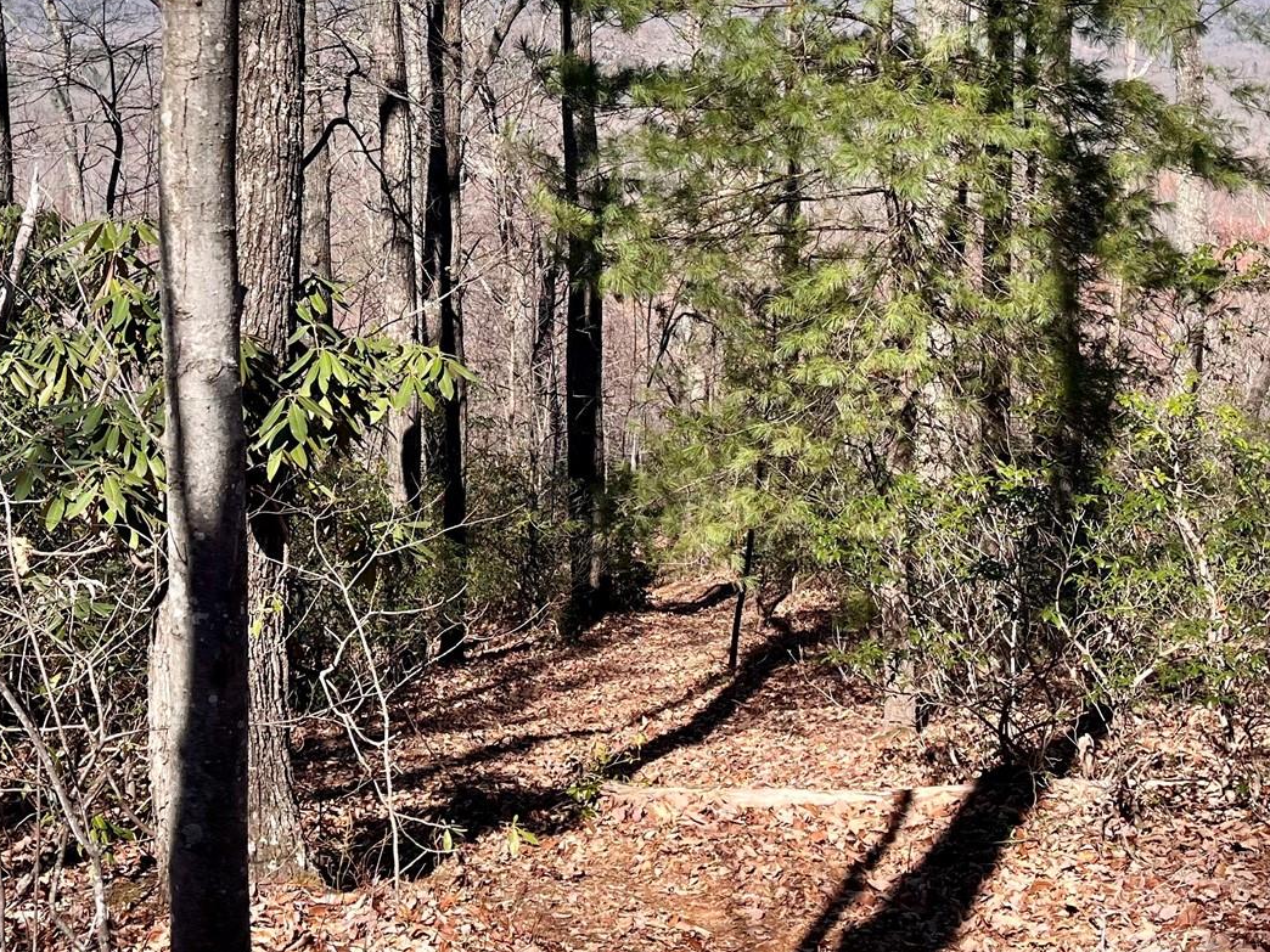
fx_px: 1871
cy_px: 163
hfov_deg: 37.4
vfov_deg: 27.9
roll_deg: -0.3
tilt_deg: -5.7
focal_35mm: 51
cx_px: 512
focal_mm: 5.1
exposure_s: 1/1957
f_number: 1.6
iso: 50
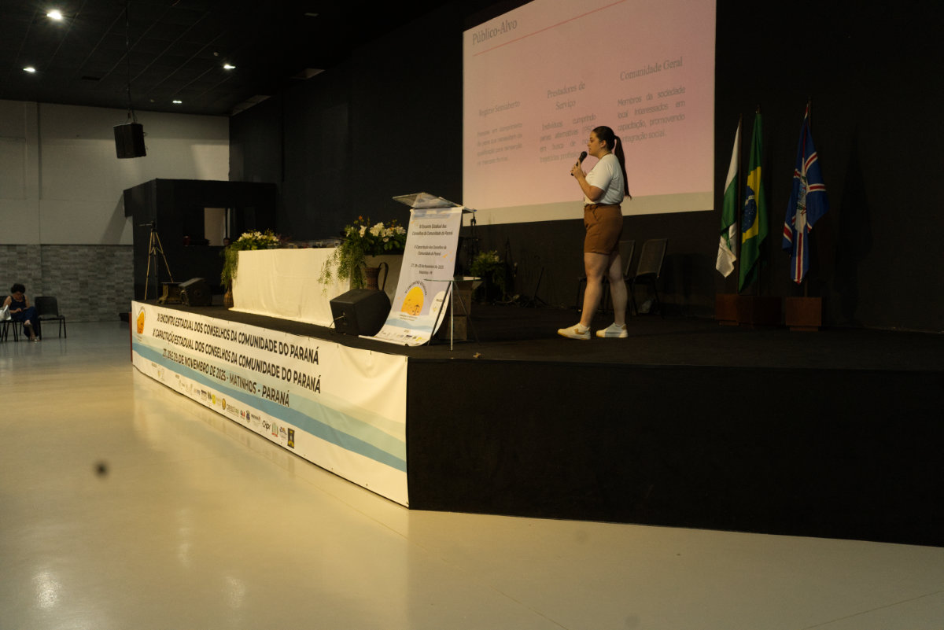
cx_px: 472
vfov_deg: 37.9
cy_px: 315
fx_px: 918
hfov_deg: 54.4
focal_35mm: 35
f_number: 5.6
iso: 5000
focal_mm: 35
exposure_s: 1/100
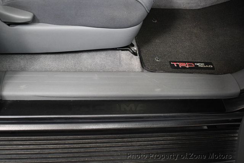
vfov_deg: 36.9
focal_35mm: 36
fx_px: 244
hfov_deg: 53.1
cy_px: 82
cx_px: 122
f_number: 3.5
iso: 3200
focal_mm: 18
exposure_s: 1/100
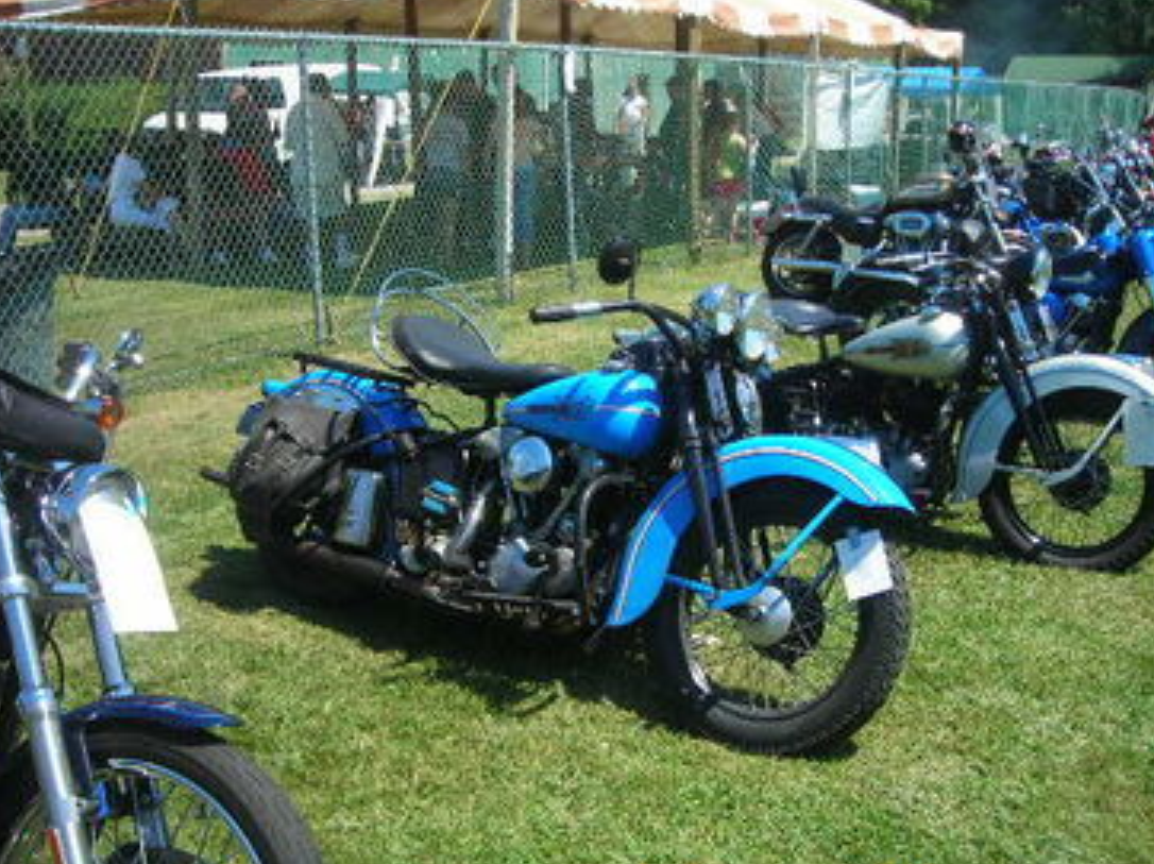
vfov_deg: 34.3
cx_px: 551
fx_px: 1399
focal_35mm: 42
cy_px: 440
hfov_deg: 44.8
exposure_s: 1/365
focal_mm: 6.3
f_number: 3.2
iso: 50
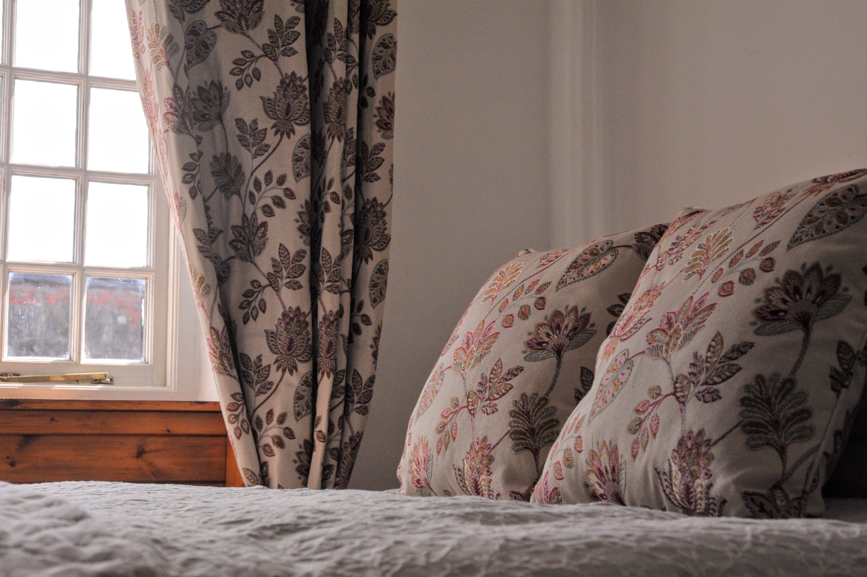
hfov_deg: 33.4
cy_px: 288
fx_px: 1444
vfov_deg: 22.6
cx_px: 434
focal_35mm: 60
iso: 1600
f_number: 10
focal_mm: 60
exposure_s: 1/400
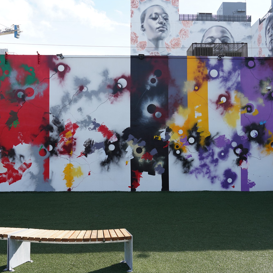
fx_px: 321
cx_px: 146
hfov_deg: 46.0
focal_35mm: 36
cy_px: 137
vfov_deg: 46.0
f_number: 9
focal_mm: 28
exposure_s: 1/100
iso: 100
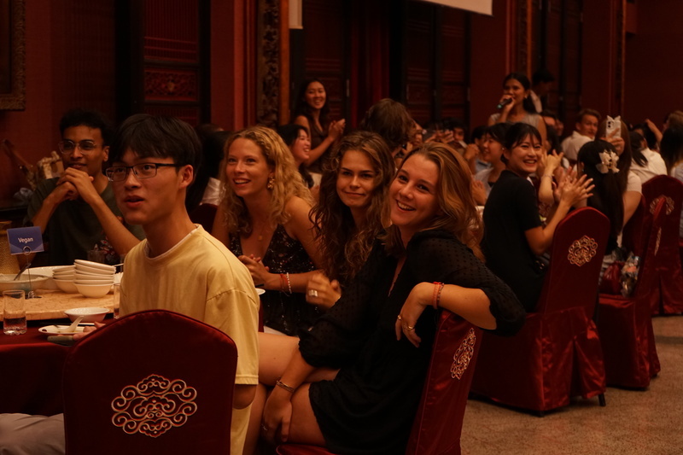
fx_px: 1309
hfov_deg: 29.2
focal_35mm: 69
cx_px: 342
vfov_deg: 19.7
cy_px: 228
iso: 1600
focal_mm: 69
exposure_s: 1/80
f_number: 5.6
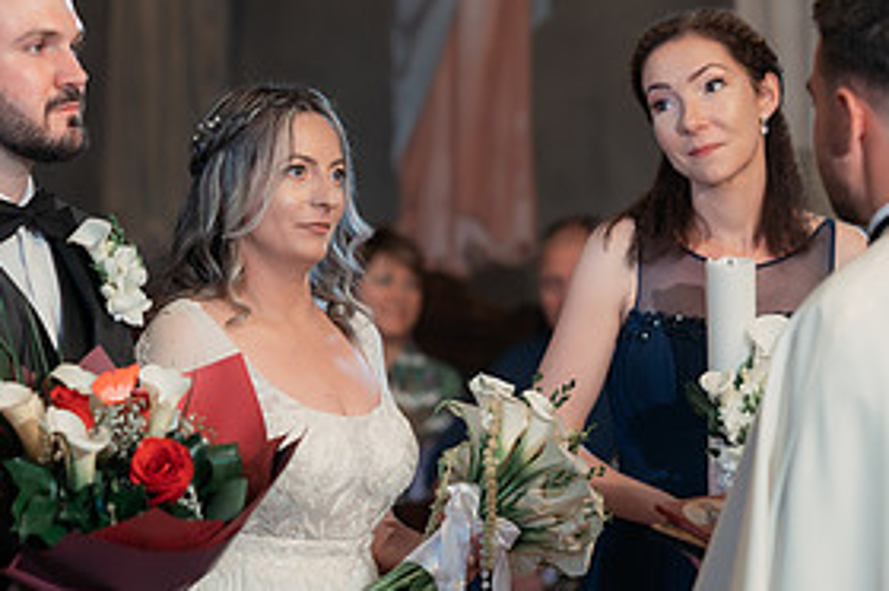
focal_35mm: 191
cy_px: 458
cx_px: 299
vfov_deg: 7.2
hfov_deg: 10.8
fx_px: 4711
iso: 1600
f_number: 2.2
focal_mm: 85
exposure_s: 1/200
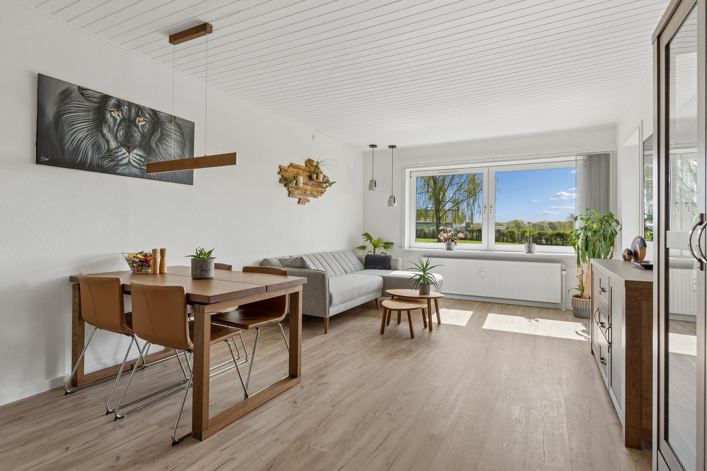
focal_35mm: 18
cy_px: 236
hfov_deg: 88.4
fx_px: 363
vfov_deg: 65.9
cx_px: 354
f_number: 8
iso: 200
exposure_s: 1/80
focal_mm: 18.5
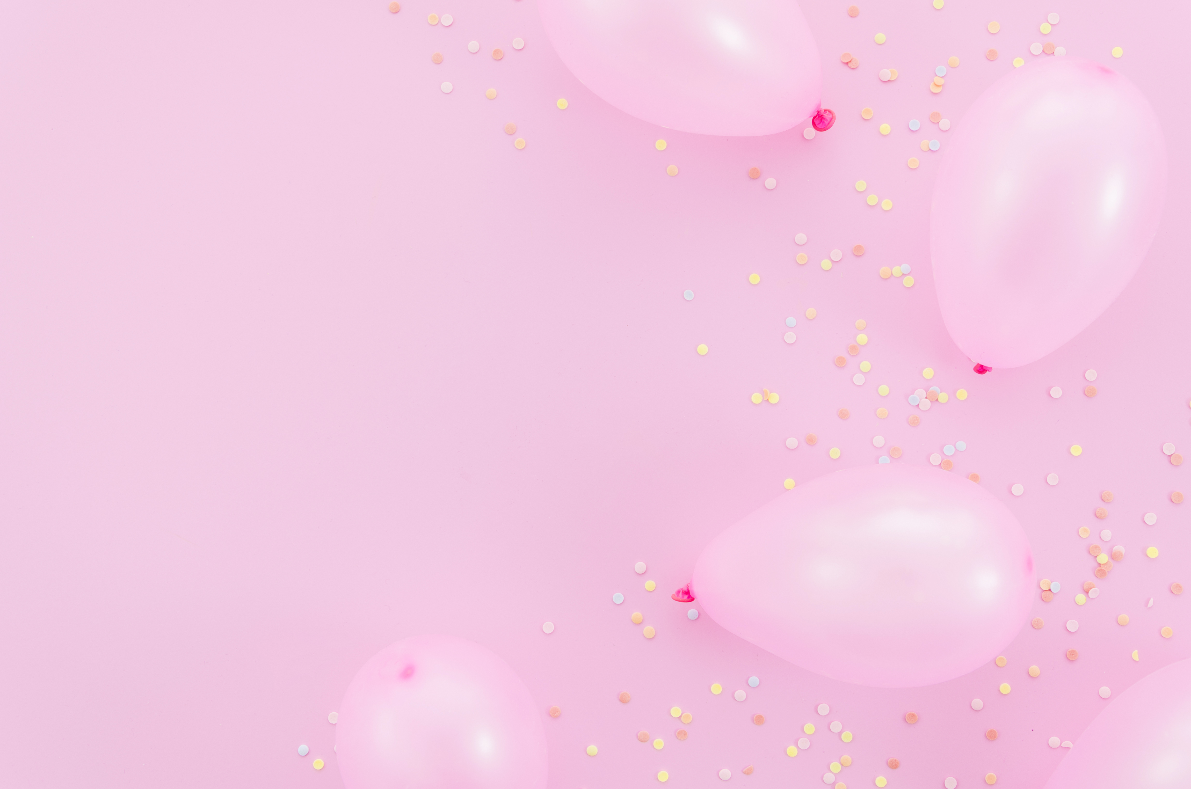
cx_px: 596
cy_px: 394
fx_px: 1585
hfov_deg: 41.2
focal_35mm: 48
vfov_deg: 28.0
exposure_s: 1/20
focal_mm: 32
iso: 100
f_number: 5.6
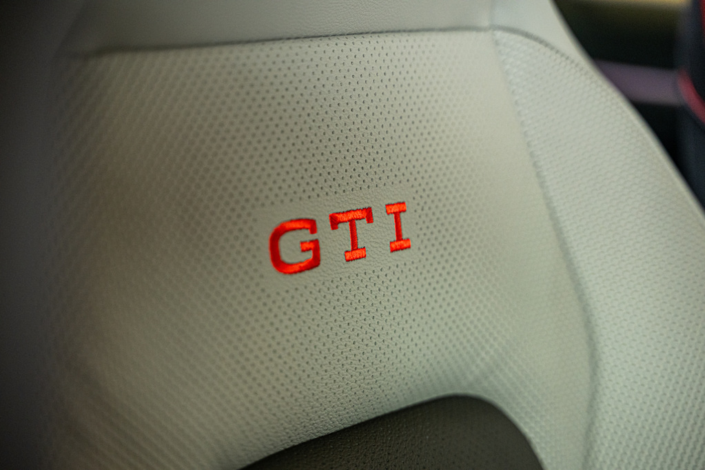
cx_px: 352
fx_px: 1469
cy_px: 235
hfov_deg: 27.0
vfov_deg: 18.2
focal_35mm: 75
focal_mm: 75
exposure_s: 1/125
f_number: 2.8
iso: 1600
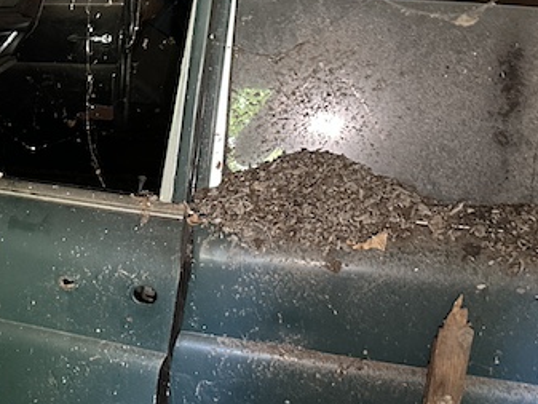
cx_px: -11
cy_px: 227
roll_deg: +3.0
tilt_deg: -22.2
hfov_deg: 31.1
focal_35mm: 57
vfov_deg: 25.7
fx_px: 886
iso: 1250
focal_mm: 6.86
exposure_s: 1/30
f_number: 1.78
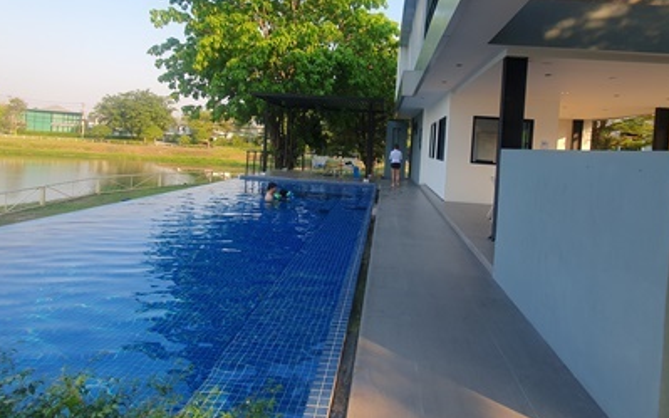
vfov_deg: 61.2
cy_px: 154
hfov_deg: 87.8
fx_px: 346
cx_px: 362
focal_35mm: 19
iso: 50
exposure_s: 1/344
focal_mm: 1.8
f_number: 2.2
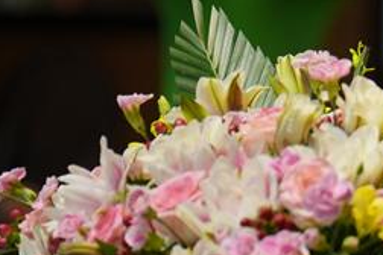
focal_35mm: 785
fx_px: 8351
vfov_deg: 1.8
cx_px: 758
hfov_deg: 2.6
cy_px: -29
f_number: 3.2
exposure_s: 1/100
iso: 500
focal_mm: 165
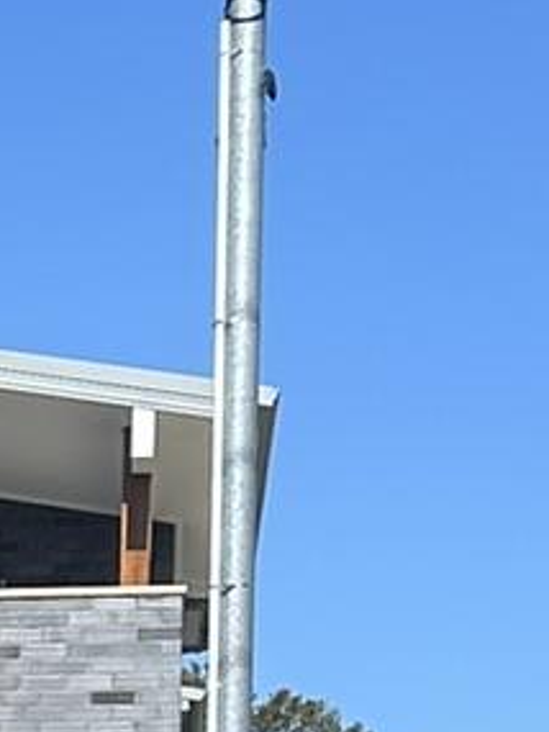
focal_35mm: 187
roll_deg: -2.9
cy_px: 1166
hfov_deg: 7.5
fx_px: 3951
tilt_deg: +4.3
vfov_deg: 10.2
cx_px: -639
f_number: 1.5
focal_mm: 5.7
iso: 50
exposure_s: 1/4630
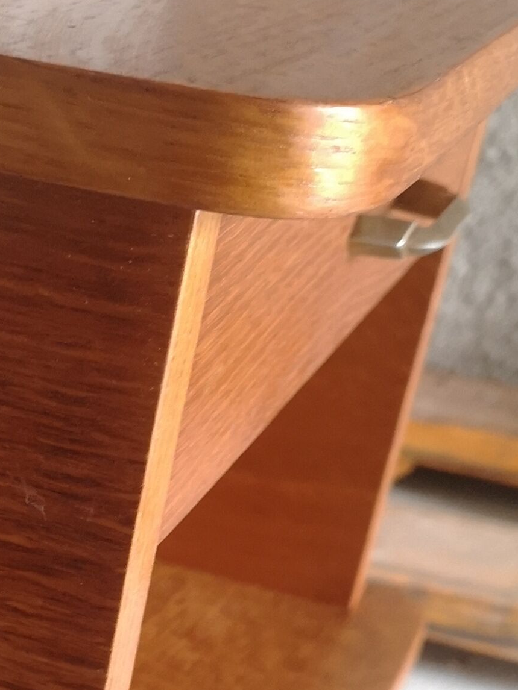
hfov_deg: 16.3
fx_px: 1716
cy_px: 786
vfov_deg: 21.4
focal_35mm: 86
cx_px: -156
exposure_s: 1/25
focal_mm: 5.58
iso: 320
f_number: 1.8
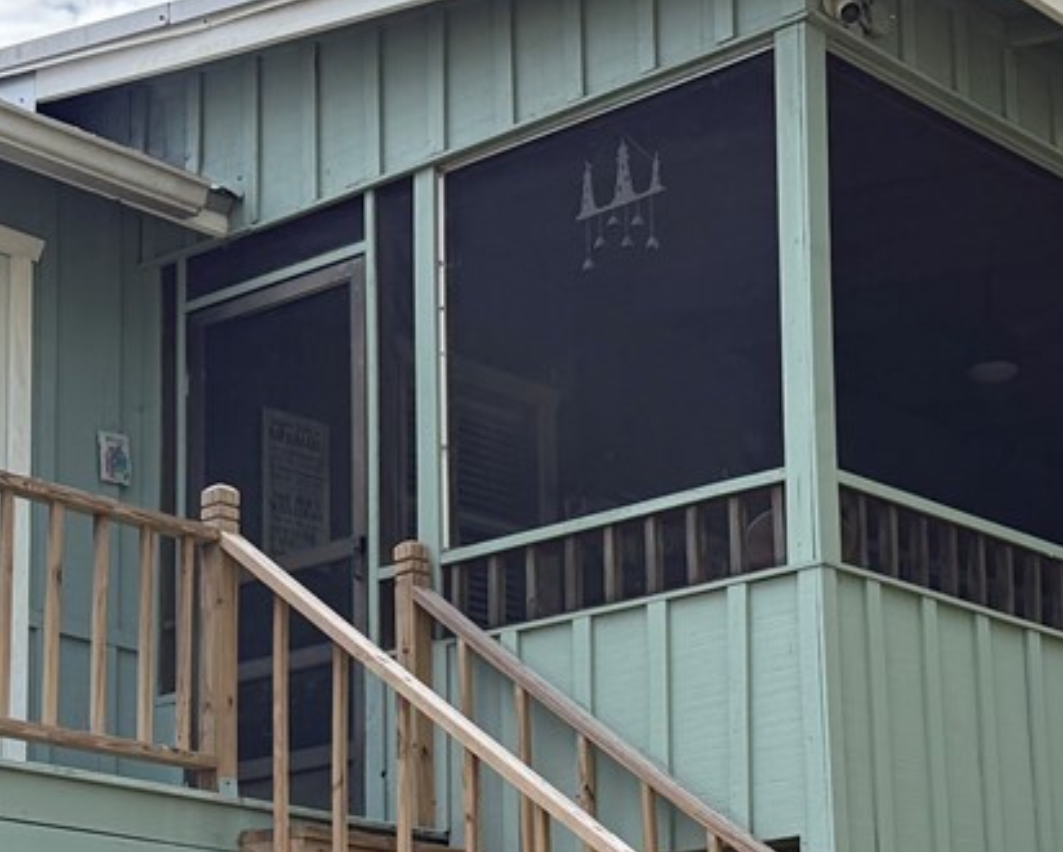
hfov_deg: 21.0
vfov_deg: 16.7
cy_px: 736
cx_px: 464
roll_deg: -0.3
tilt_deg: +11.7
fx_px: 2864
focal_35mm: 91
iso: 100
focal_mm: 6.76
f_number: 1.78
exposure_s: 1/2801
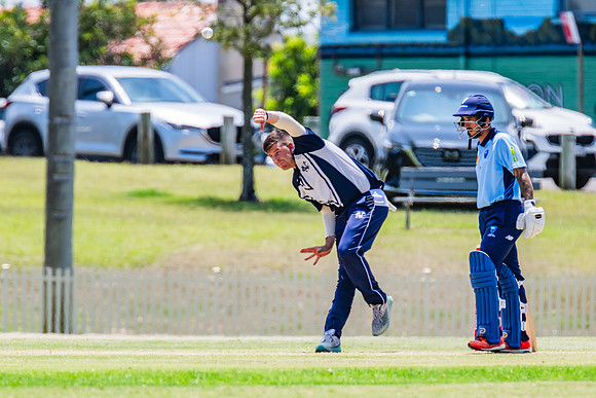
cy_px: 225
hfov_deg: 3.0
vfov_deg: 2.0
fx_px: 11362
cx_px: 306
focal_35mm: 686
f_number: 8
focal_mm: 600
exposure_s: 1/2000
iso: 800
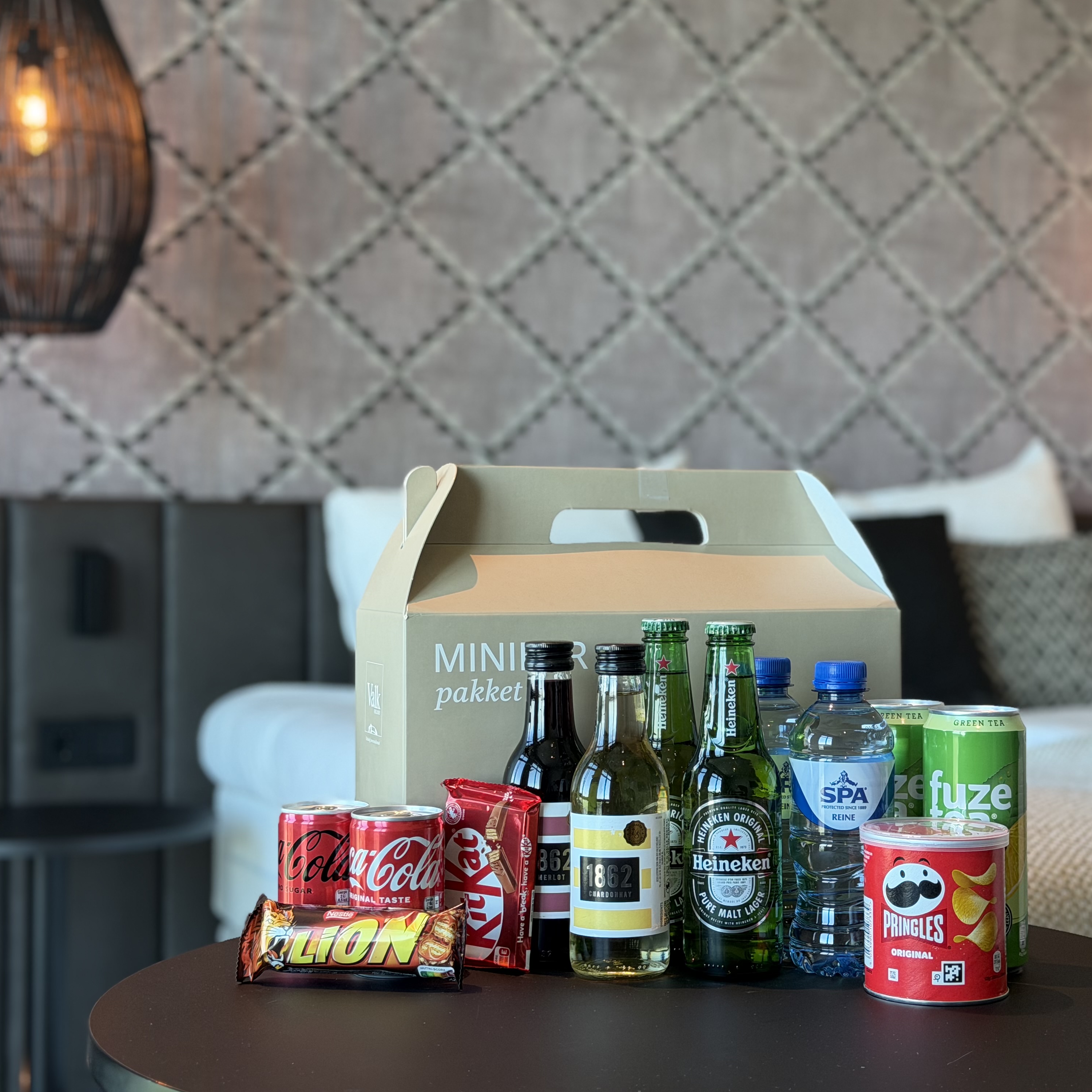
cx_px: 644
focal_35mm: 57
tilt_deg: +1.0
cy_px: 544
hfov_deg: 30.0
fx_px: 2034
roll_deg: +0.4
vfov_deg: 30.0
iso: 80
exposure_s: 1/100
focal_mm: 6.76
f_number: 1.78
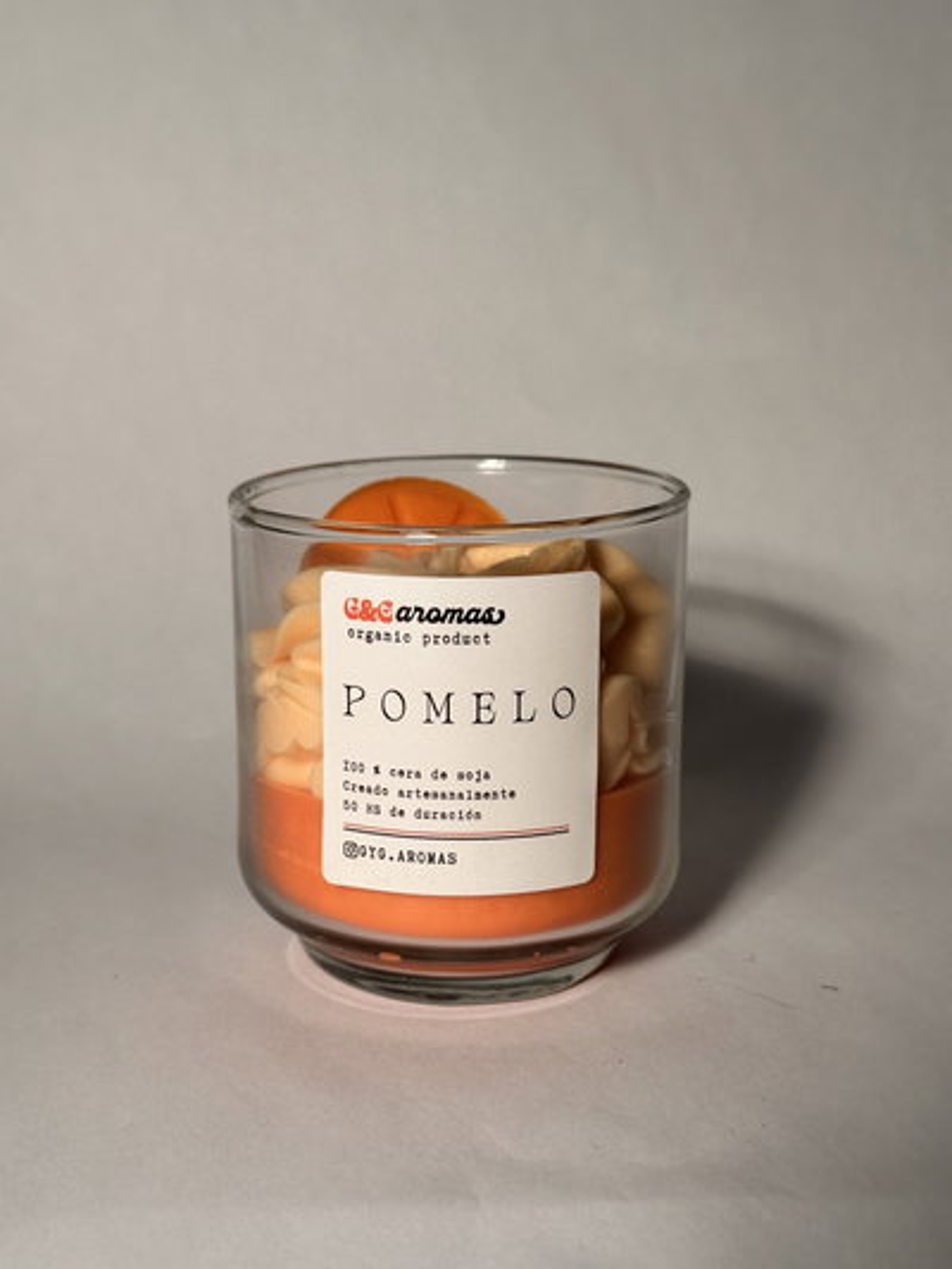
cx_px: 476
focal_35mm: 48
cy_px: 634
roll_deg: +0.1
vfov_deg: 39.6
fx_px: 1759
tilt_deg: -12.2
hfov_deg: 30.3
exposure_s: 1/1212
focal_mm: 6.86
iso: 64
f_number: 1.78
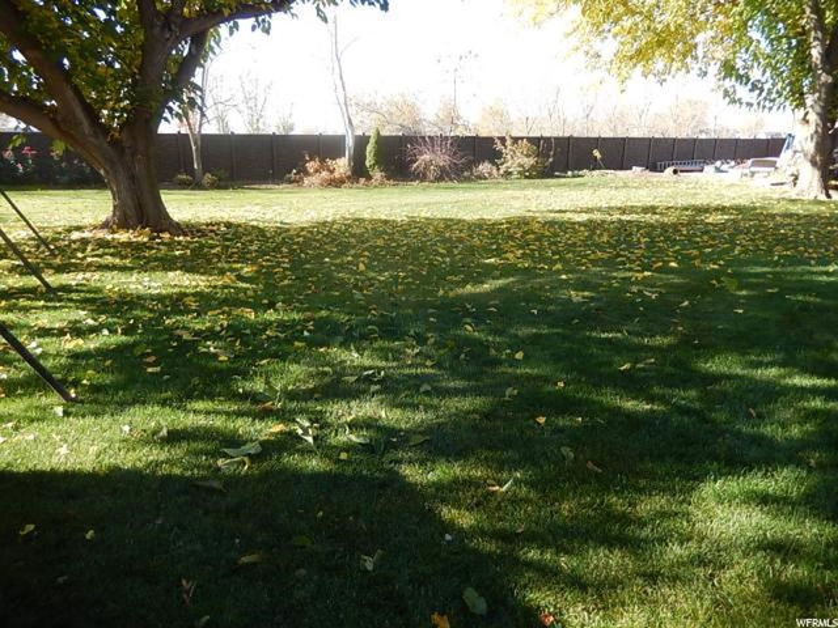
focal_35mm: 25
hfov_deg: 69.4
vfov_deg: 54.9
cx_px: 419
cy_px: 314
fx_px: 605
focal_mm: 4.5
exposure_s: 1/200
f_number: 3.4
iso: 125
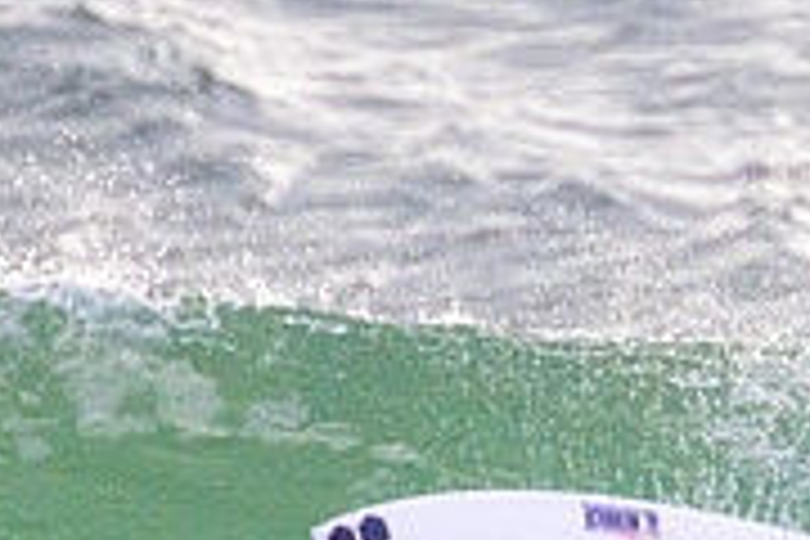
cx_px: 868
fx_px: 73974
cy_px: 484
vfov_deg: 0.4
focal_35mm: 3288
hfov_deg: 0.6
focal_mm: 800
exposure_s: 1/2000
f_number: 11
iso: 2000
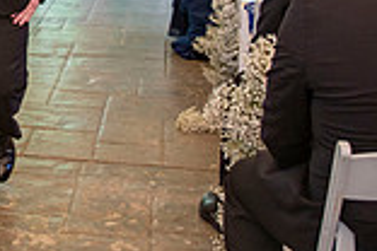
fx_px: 1026
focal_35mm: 98
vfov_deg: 13.7
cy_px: -27
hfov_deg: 18.8
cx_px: -160
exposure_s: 1/1250
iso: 800
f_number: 2.8
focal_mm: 26
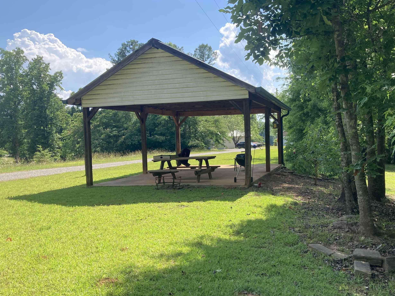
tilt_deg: -3.6
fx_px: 399
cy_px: 162
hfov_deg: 52.2
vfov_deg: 40.7
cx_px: 239
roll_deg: +0.9
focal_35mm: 35
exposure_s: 1/759
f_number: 1.8
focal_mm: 3.99
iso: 20
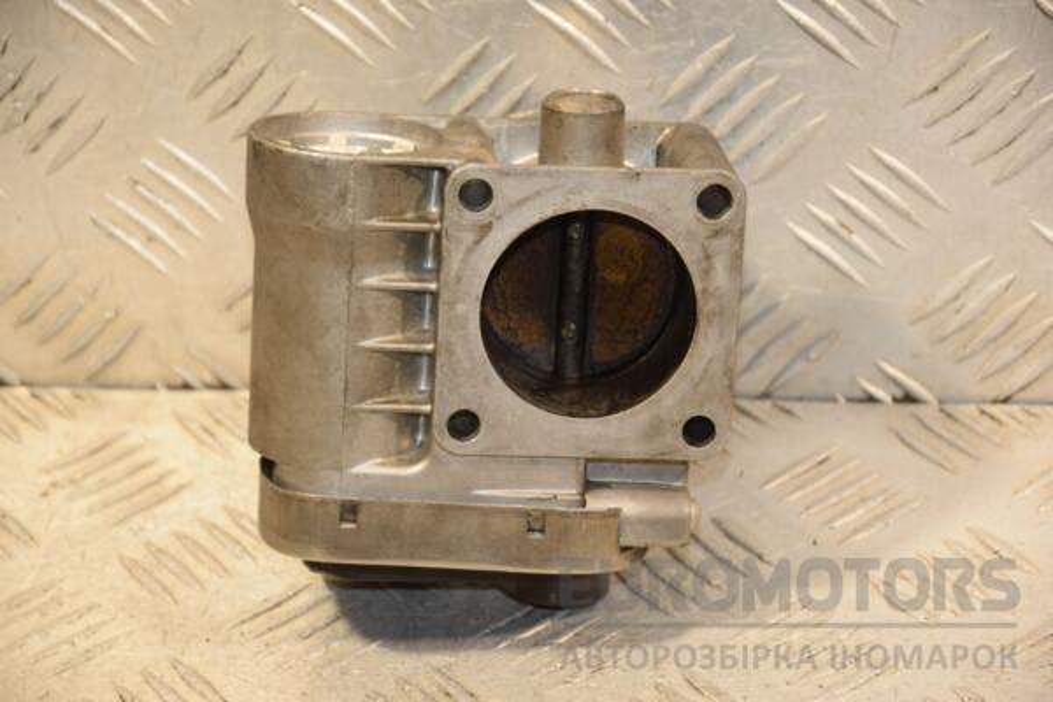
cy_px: 351
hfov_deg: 13.0
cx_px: 526
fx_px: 4607
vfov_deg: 8.7
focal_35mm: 158
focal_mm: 105
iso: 800
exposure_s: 1/160
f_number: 5.6
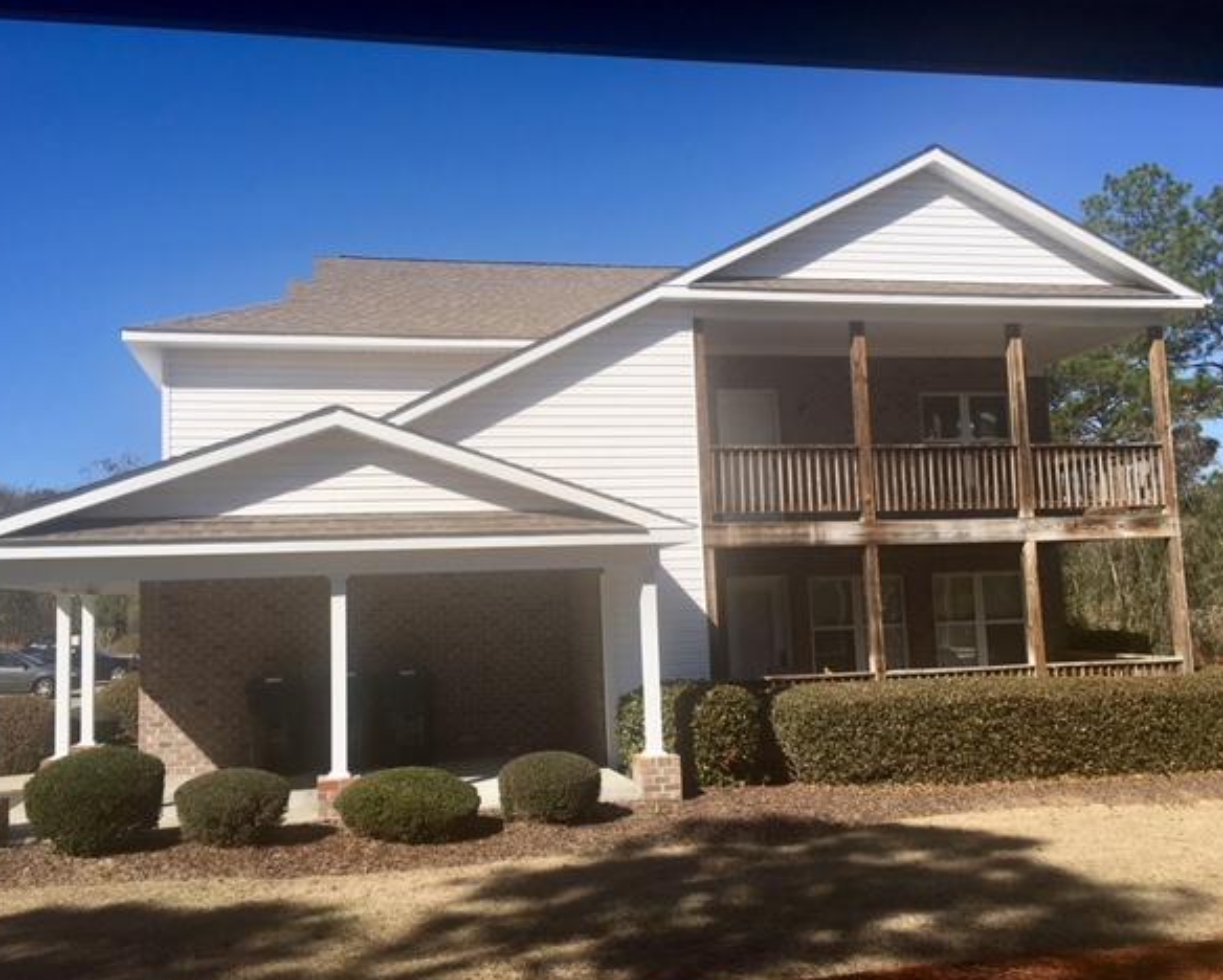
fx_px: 1123
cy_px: 494
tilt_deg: +6.8
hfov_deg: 57.1
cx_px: 580
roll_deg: +0.8
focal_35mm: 31
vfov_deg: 47.2
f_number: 2.2
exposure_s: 1/2137
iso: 25
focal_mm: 4.15
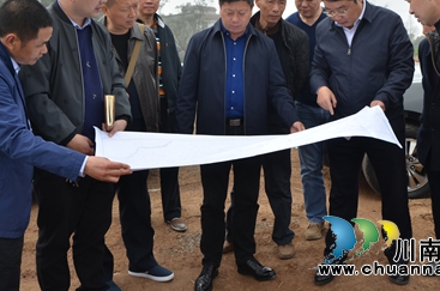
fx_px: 549
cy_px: 107
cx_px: 249
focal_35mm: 45
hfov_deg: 43.6
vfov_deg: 29.6
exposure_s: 1/250
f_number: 8
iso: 200
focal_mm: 22
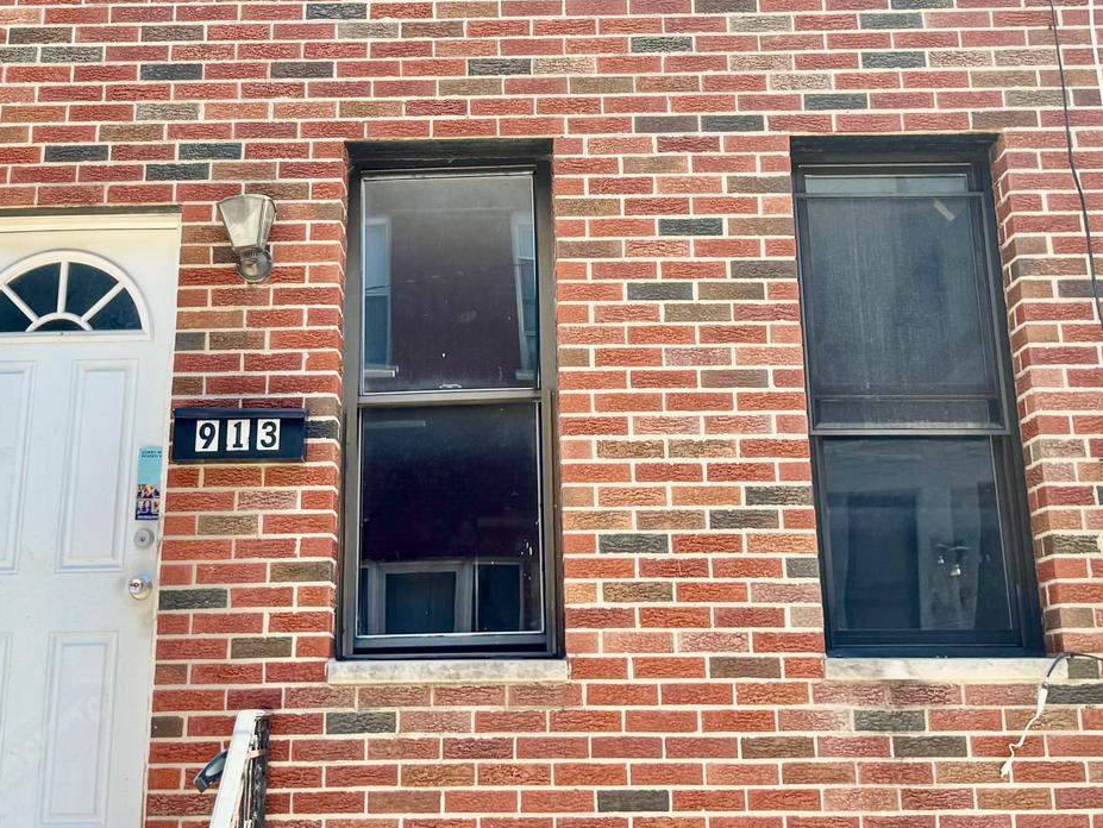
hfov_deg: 36.1
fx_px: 1689
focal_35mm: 53
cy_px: 132
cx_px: 509
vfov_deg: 26.9
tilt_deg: +17.8
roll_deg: +0.0
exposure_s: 1/995
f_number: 1.78
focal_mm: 6.76
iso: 80
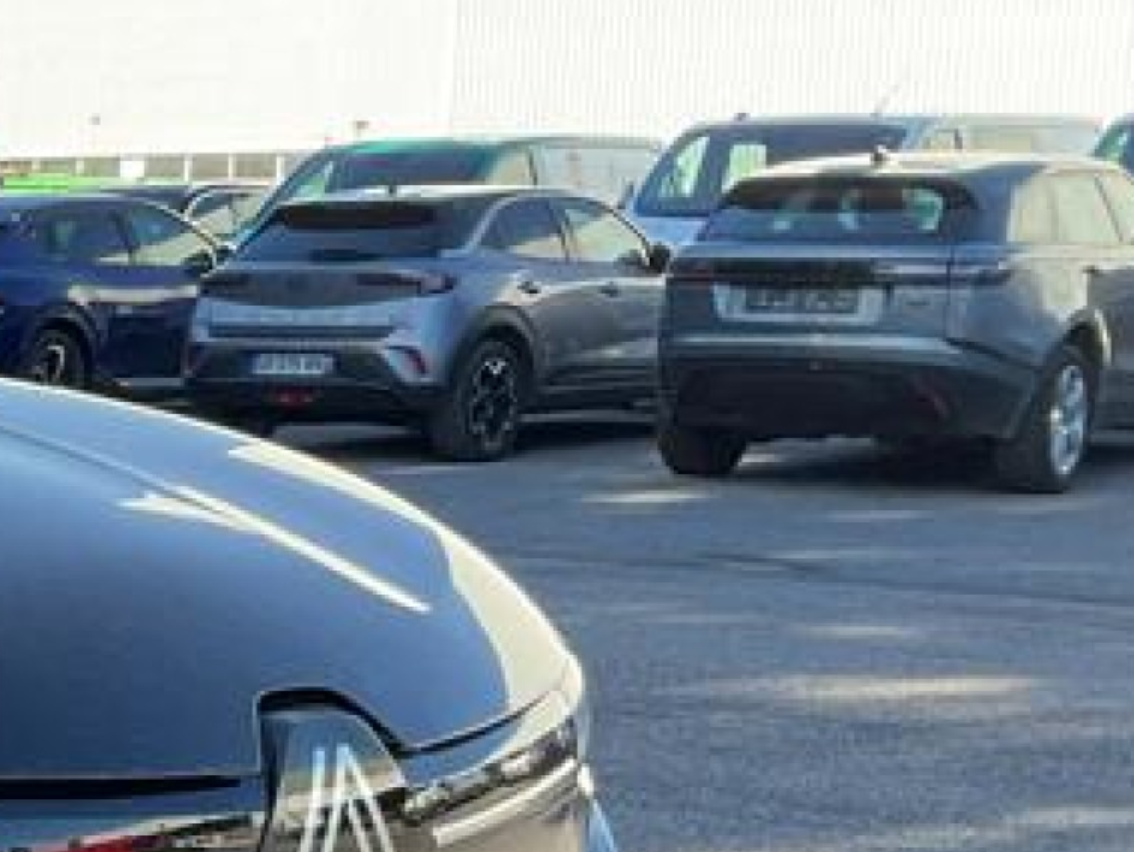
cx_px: -766
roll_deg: -1.0
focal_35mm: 105
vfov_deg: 13.9
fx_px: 3441
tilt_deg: -10.3
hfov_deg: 16.4
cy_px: 884
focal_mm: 3
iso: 16
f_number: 1.8
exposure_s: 1/333
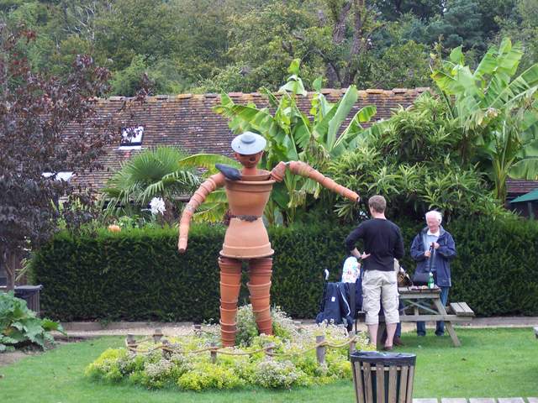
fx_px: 1570
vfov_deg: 14.6
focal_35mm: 101
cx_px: 269
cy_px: 202
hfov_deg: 19.4
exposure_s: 1/90
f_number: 4.8
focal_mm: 21.3
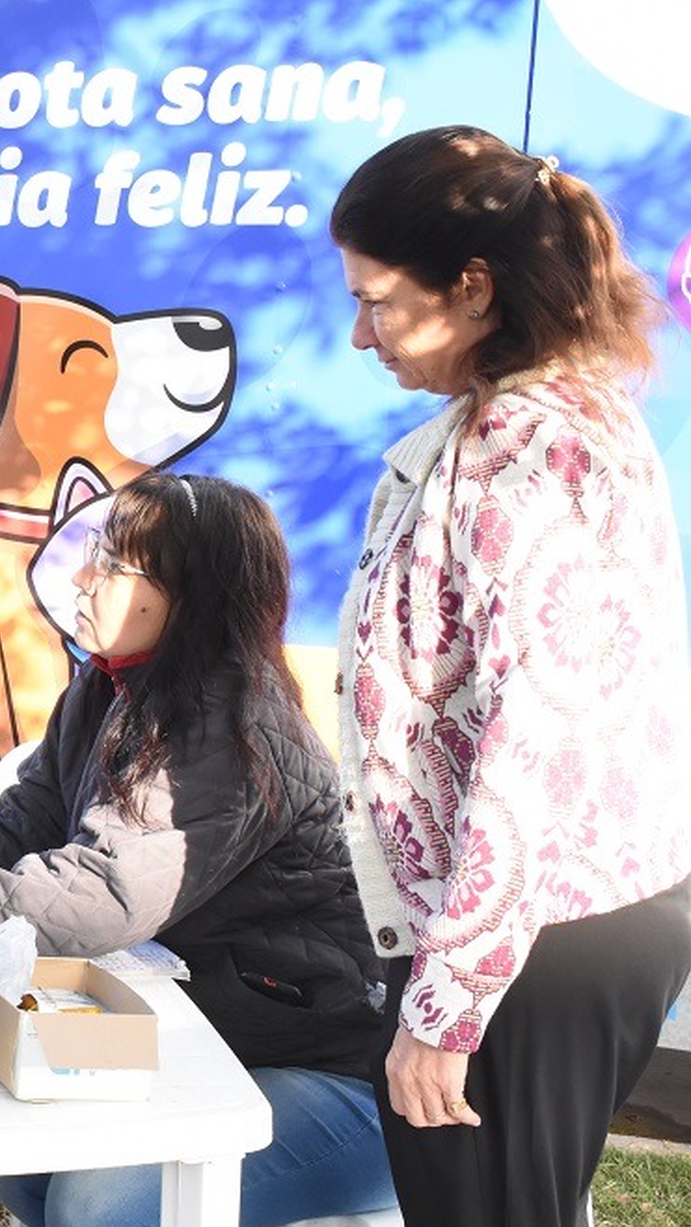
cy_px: 611
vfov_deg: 33.8
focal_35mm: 62
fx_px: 2018
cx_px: -194
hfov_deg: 18.2
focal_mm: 26
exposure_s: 1/250
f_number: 11
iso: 1600
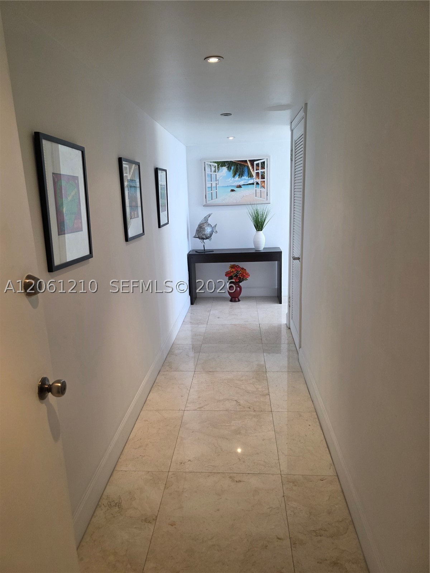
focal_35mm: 23
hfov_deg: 58.9
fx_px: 381
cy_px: 286
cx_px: 215
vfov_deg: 73.9
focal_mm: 6.3
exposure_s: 1/120
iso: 160
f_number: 1.7
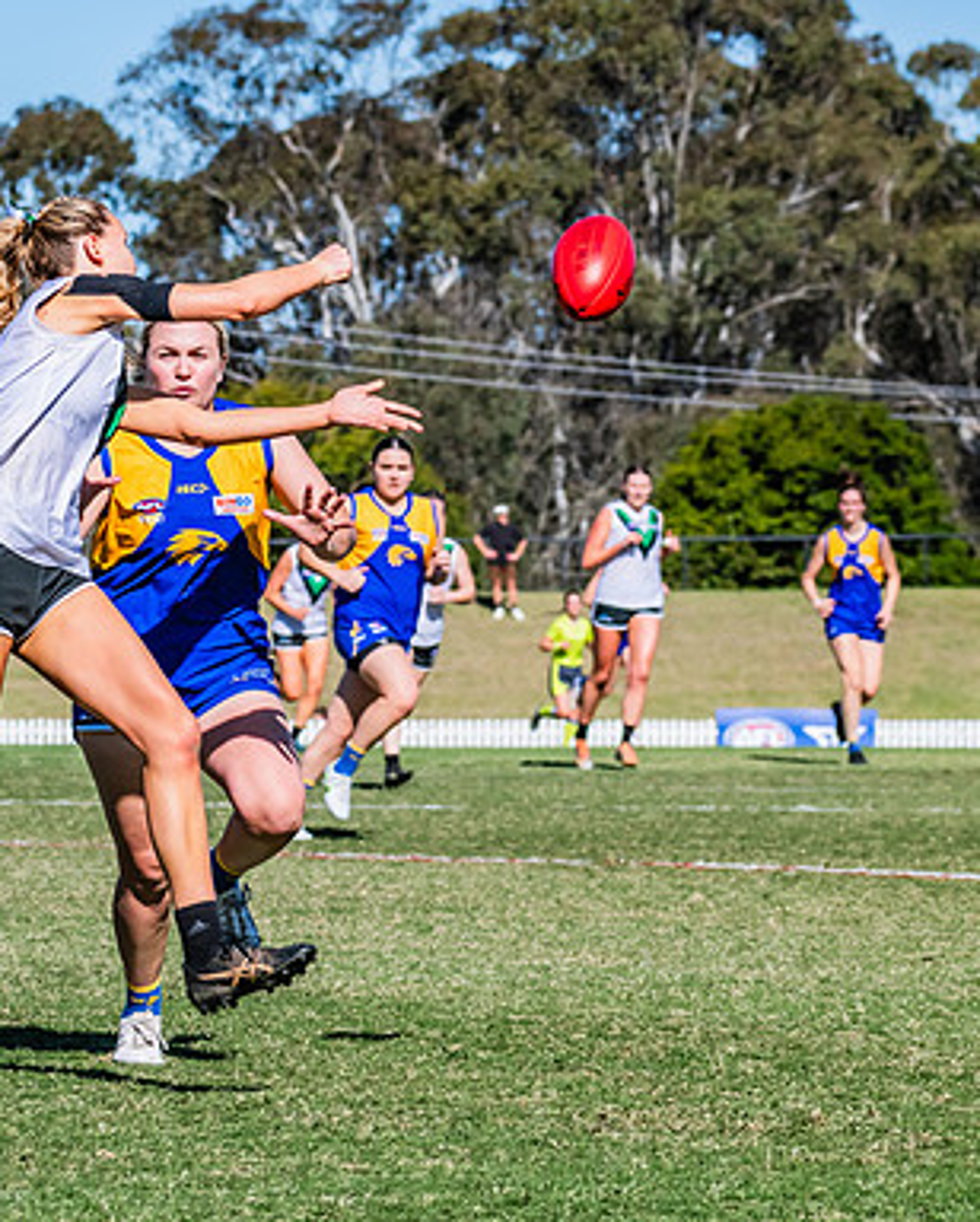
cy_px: 648
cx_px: 76
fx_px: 10606
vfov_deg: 6.6
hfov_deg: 5.3
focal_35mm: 293
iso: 640
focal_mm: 170
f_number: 13
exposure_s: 1/1250
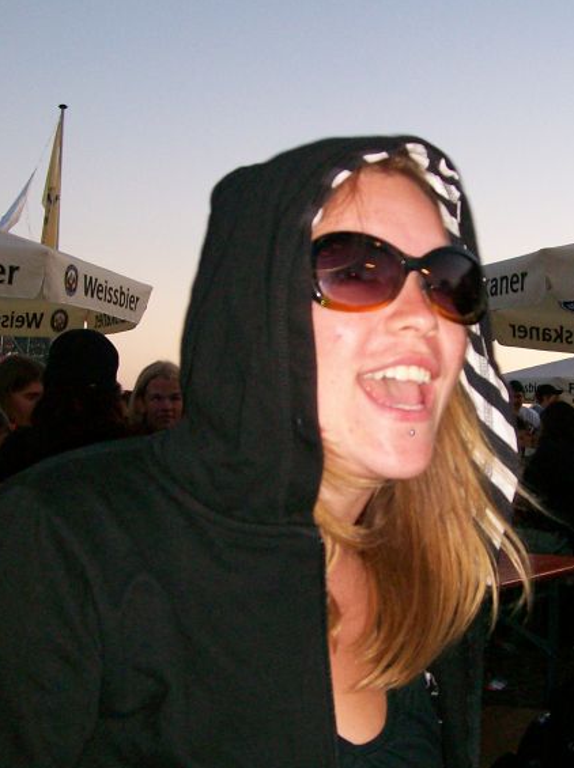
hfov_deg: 28.4
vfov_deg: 37.5
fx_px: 1131
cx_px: 337
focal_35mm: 51
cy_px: 364
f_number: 2.7
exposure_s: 1/64
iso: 140
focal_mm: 6
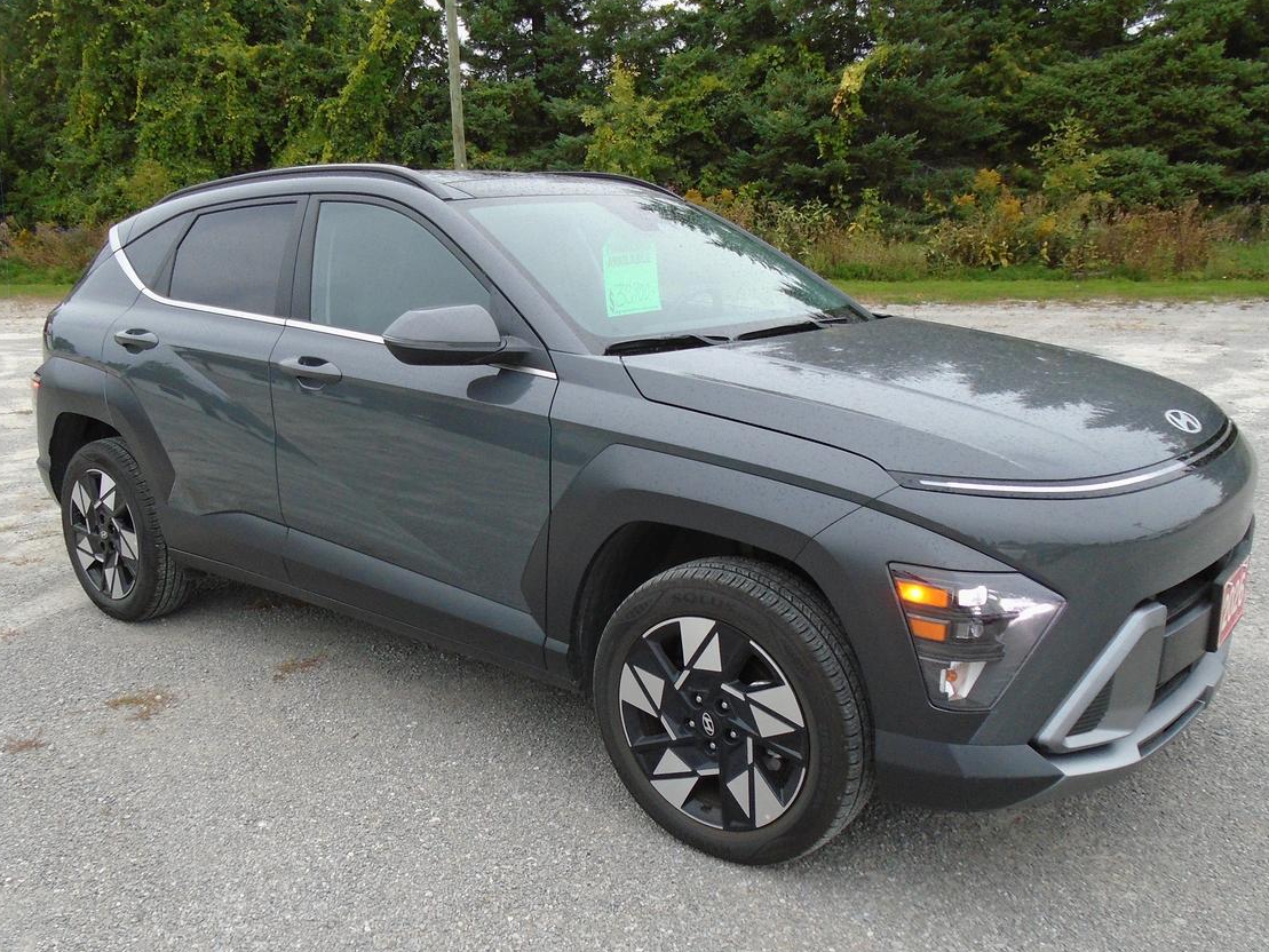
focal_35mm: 30
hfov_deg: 59.9
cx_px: 576
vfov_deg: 46.8
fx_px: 1100
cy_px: 498
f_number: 3.2
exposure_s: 1/100
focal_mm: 4.6
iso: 200
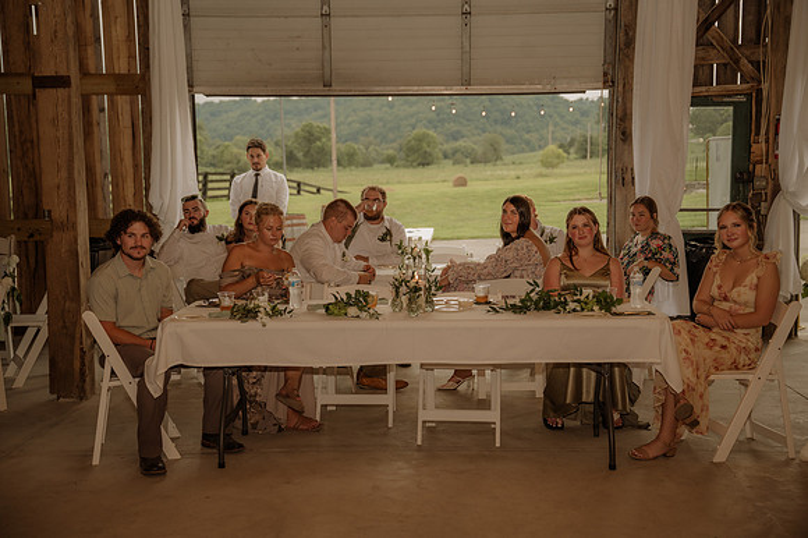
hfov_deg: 41.1
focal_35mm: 48
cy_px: 269
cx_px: 404
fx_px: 1077
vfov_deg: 28.0
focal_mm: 48
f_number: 3.2
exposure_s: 1/160
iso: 500
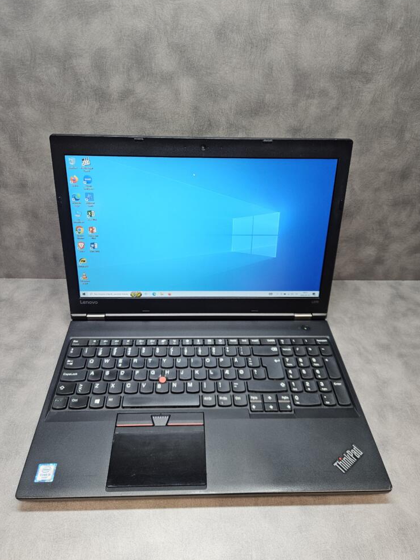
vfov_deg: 71.6
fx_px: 388
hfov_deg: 56.8
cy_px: 275
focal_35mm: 24
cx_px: 209
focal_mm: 5.4
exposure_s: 1/200
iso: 250
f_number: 1.8
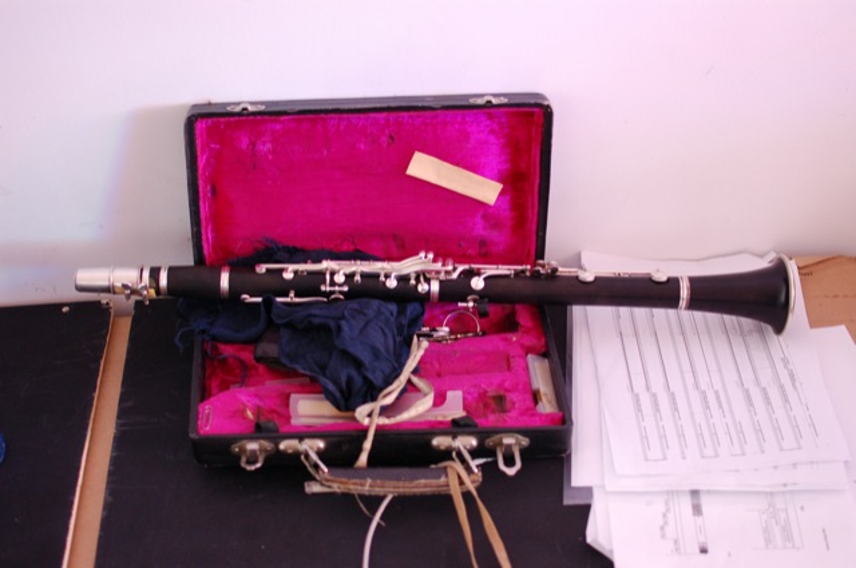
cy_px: 284
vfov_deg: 25.7
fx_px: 1247
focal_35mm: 52
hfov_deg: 37.9
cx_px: 428
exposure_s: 1/20
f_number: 2.2
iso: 800
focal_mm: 35
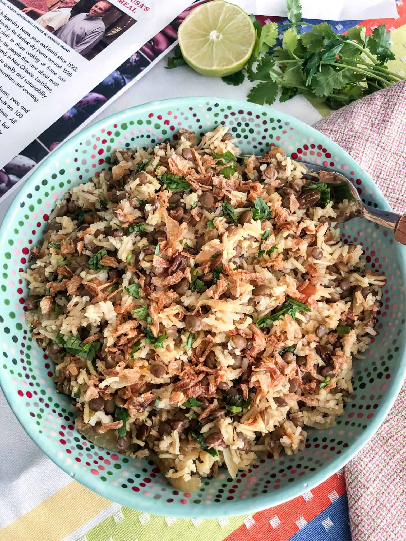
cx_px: 203
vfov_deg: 63.4
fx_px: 438
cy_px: 270
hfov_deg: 49.7
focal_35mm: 28
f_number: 1.8
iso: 25
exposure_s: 1/40
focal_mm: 3.99
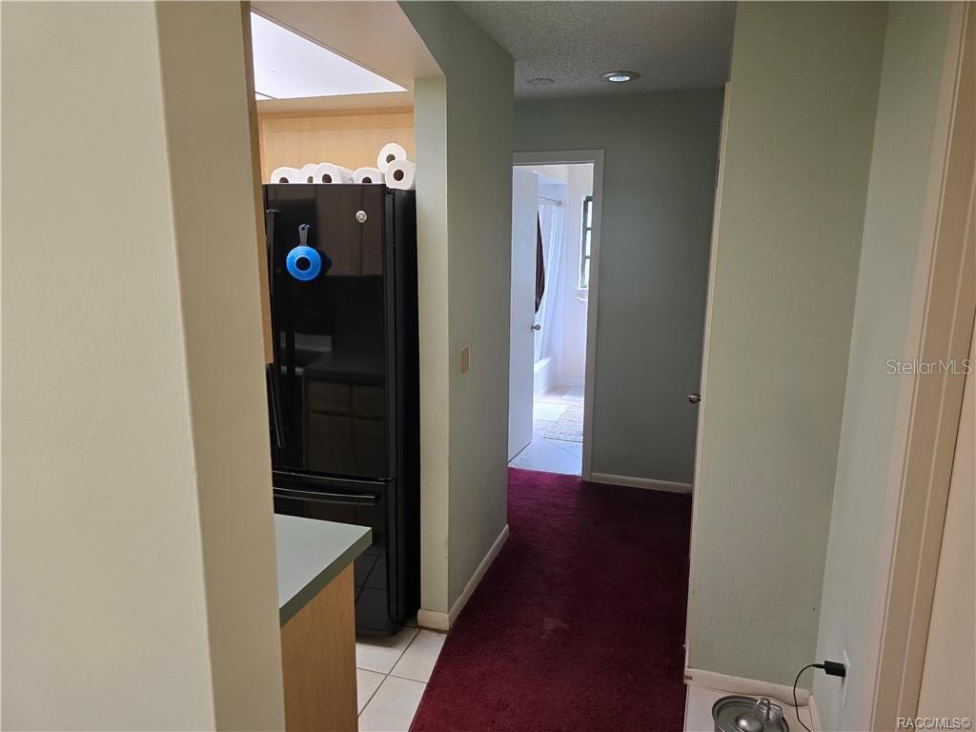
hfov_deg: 73.9
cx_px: 488
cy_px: 366
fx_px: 648
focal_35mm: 23
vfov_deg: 58.9
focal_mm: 6.3
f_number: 1.7
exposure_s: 1/120
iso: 200
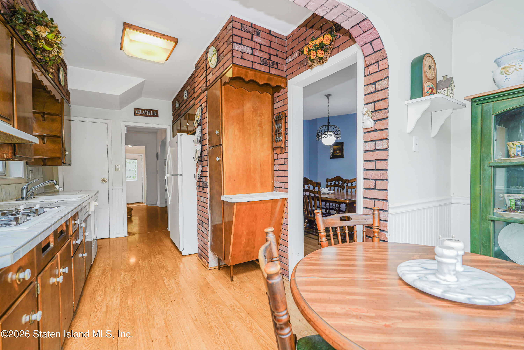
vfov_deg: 72.1
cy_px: 175
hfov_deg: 95.0
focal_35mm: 16
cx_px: 262
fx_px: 240
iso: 64
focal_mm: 16.5
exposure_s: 1/30
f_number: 4
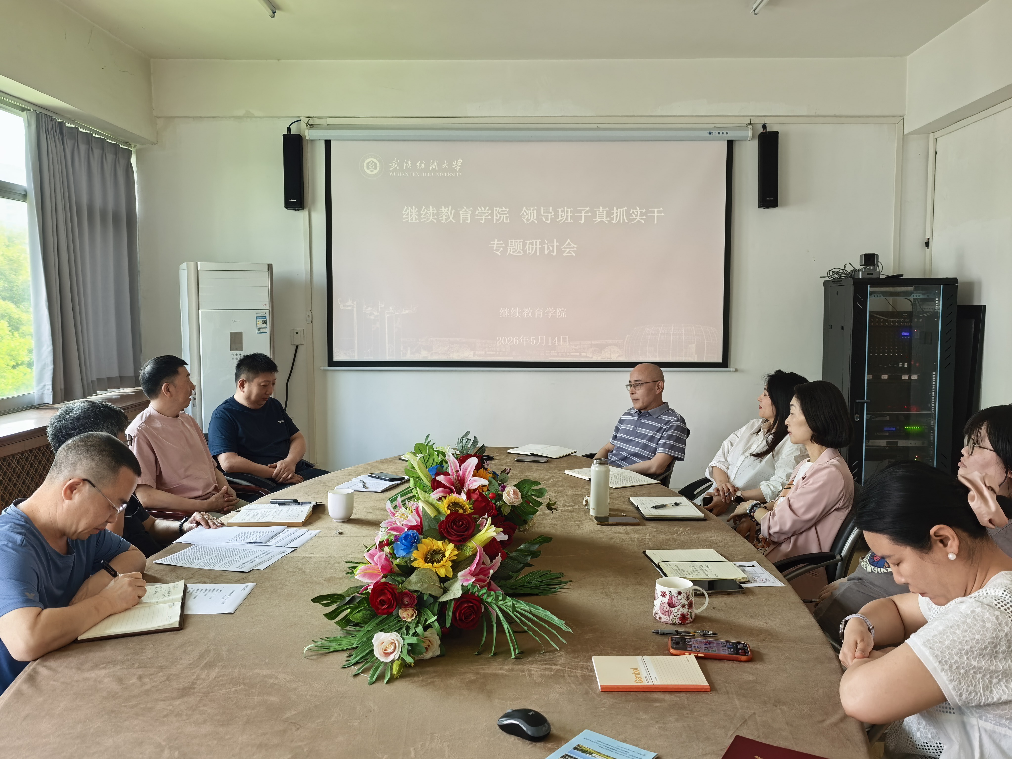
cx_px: 506
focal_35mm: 29
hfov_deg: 61.7
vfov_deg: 48.2
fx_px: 848
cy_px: 380
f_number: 1.6
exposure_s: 1/100
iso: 125
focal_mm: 8.5
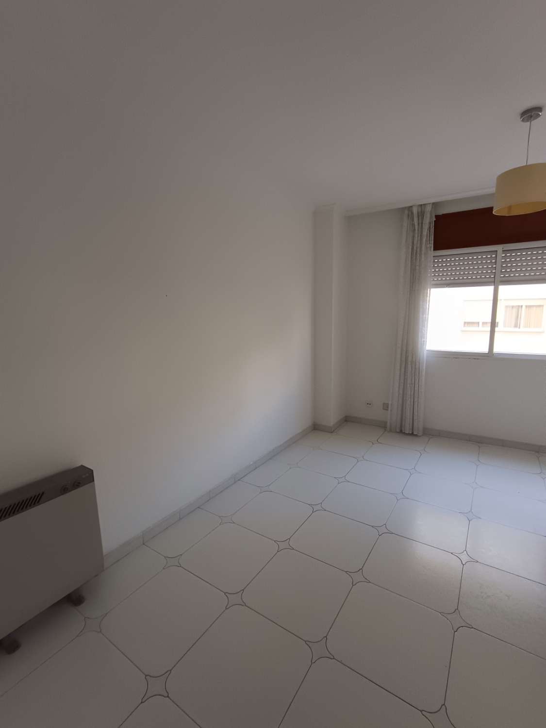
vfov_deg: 98.2
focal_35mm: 15
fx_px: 315
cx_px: 273
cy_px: 364
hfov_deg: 81.7
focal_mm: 1.65
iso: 187
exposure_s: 1/50
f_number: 2.2
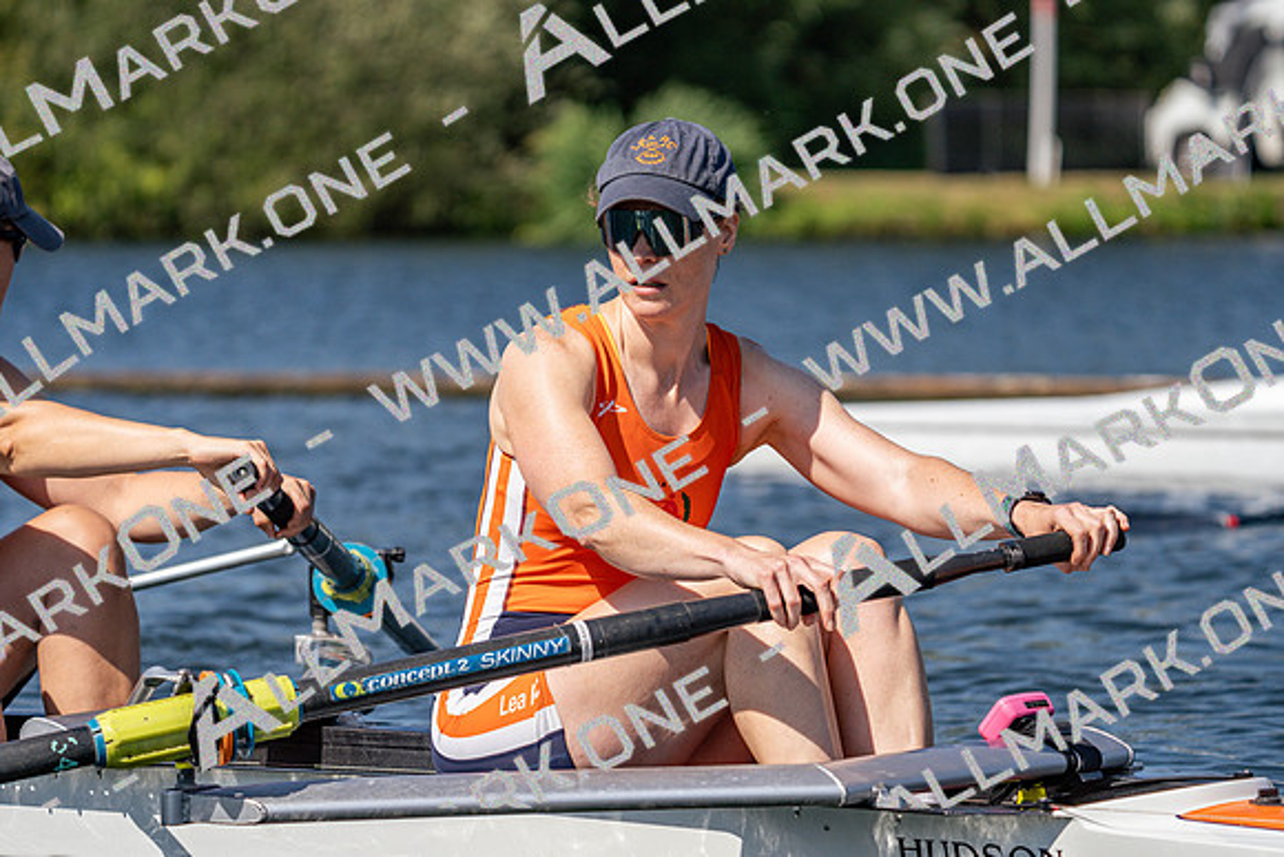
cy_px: 428
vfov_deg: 6.2
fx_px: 7955
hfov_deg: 9.2
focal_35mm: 223
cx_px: 642
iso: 200
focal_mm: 223
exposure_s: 1/2000
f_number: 5.6
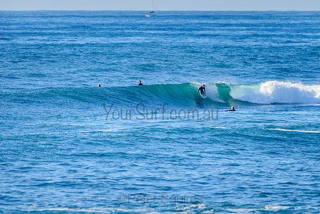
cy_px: 91
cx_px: 196
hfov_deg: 3.4
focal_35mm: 613
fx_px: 5452
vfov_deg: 2.2
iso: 280
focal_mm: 500
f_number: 5.6
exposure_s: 1/2000
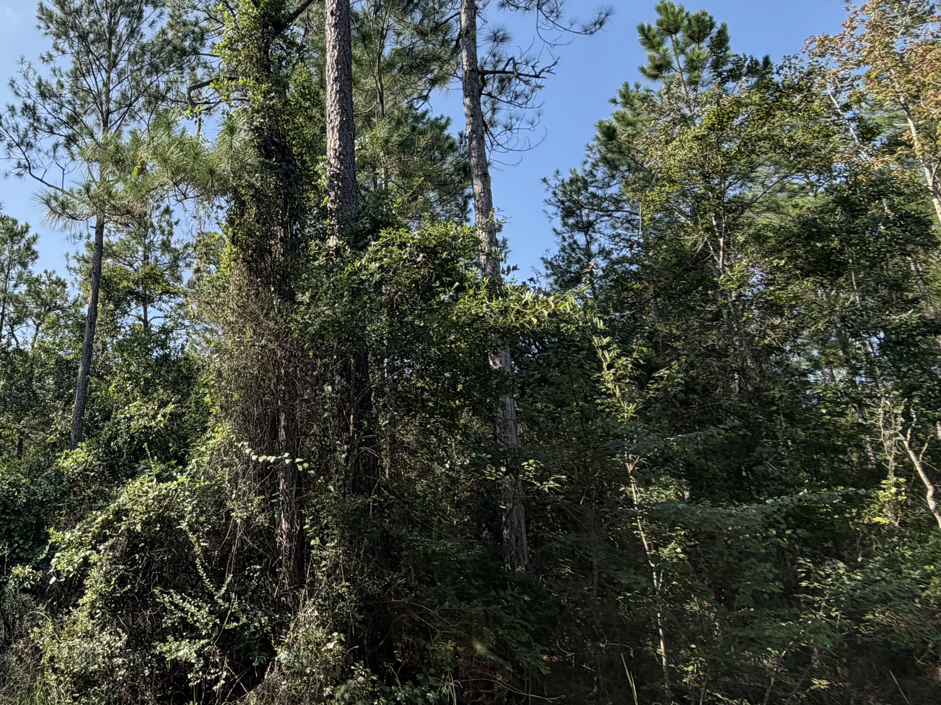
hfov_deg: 59.4
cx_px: 131
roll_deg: -4.5
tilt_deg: +19.8
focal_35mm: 26
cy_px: 296
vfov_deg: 52.8
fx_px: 707
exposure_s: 1/701
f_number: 2.2
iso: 40
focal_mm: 2.22
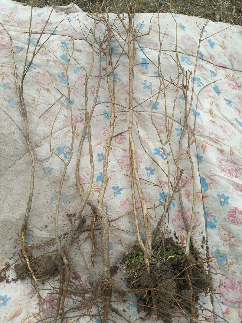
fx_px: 242
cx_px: 121
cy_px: 162
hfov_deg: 53.1
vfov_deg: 67.3
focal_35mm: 26
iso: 80
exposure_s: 1/354
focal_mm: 4.84
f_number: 1.8
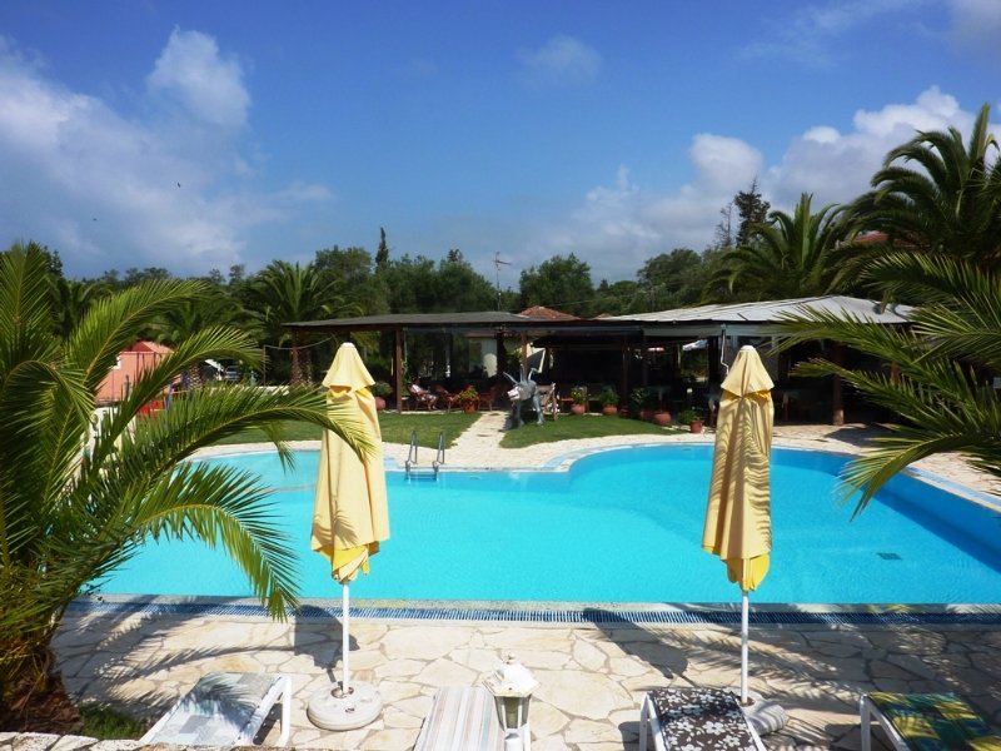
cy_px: 376
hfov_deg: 69.4
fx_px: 723
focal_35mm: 25
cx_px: 500
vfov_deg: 54.9
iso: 80
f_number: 5.6
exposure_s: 1/500
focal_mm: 4.1
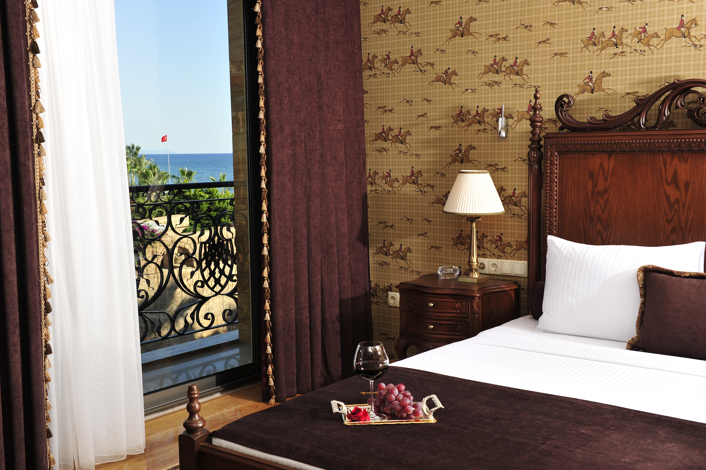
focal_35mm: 44
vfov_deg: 30.5
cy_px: 235
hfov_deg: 44.5
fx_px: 862
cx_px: 353
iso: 200
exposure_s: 1/100
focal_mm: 44
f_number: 9
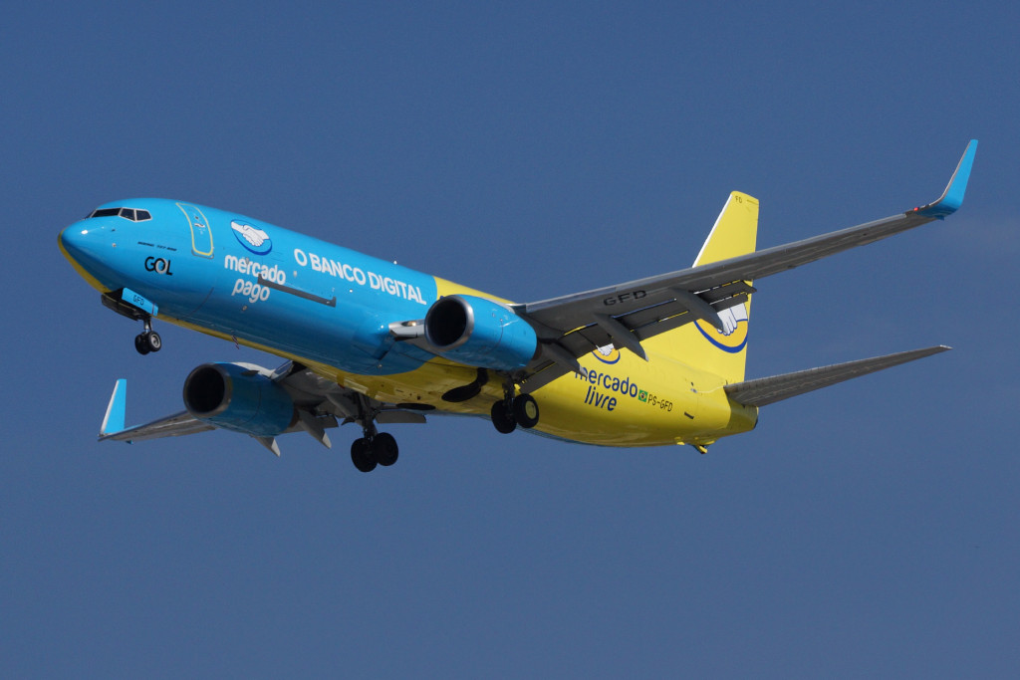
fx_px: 6800
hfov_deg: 8.6
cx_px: 510
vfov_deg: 5.7
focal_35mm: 240
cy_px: 340
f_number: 5.6
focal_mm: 160
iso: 200
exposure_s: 1/4000
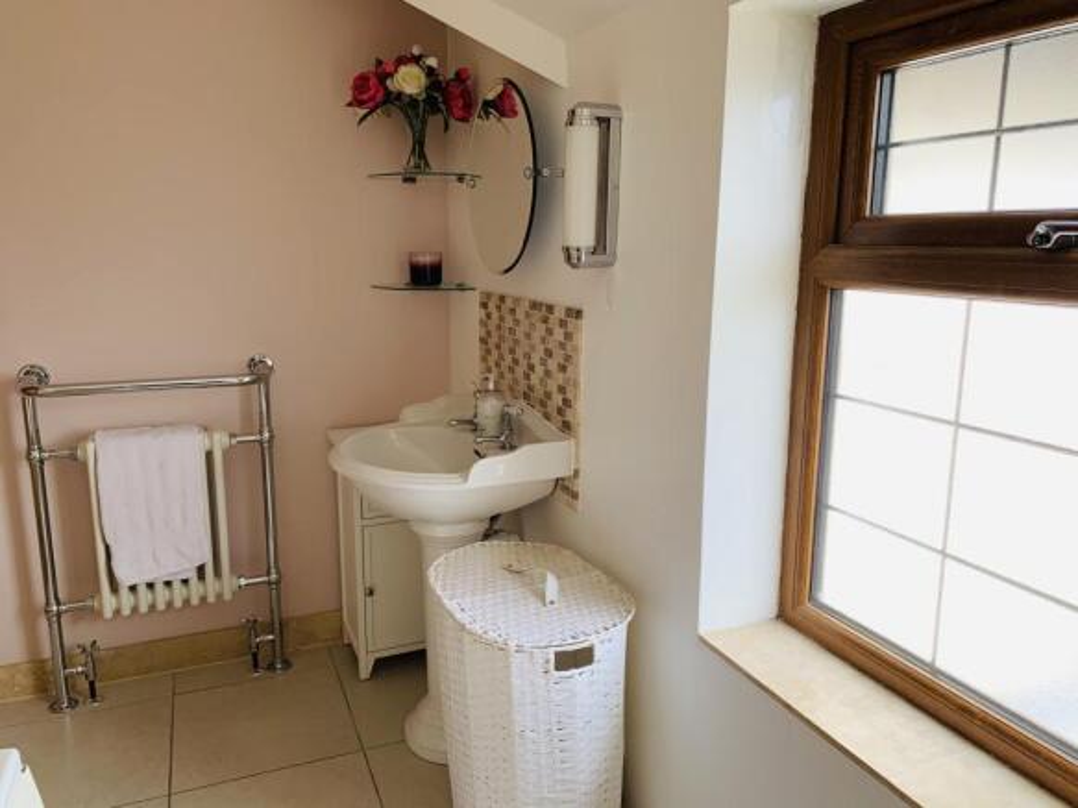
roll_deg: -1.0
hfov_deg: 67.3
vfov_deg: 53.0
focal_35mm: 26
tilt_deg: -12.0
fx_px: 810
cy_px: 404
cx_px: 539
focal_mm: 4.25
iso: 25
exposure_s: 1/122
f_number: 1.8
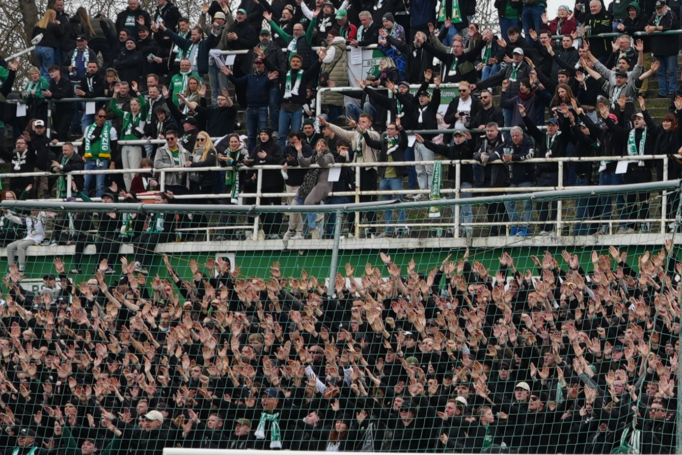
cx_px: 874
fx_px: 5475
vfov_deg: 4.8
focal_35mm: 289
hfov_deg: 7.1
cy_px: 221
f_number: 5.6
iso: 100
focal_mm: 56
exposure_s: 1/250
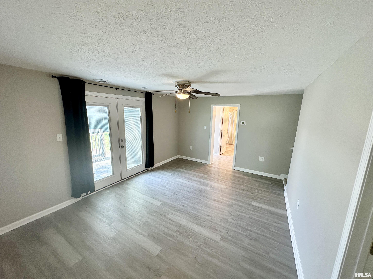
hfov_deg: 102.1
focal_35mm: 14
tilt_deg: -10.0
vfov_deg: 85.7
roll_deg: -2.0
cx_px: 186
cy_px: 140
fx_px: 151
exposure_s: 1/120
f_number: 2.2
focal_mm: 2.22
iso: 160
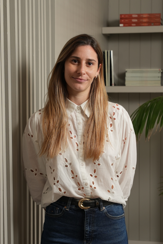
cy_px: 122
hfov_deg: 15.7
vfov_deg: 23.4
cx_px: 82
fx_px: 591
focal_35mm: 87
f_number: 5.6
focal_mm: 58.3
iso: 250
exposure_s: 1/100
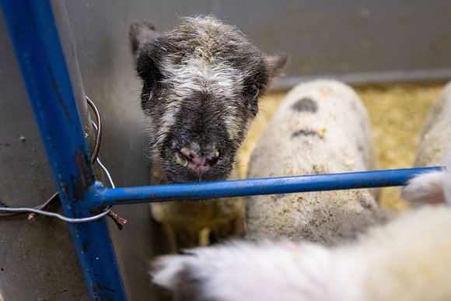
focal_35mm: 30
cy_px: 150
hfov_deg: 61.9
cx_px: 226
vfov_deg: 43.6
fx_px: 376
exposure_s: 1/200
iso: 3200
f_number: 4
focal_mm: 30
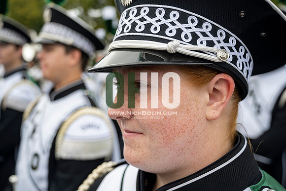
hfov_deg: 50.7
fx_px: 302
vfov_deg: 35.1
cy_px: 96
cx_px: 143
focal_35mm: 38
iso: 400
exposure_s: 1/800
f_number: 4
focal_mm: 38
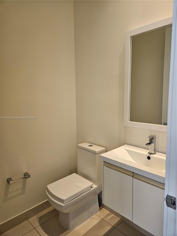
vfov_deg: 73.9
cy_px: 118
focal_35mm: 23
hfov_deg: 58.9
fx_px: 157
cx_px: 88
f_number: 1.8
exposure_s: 1/120
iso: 160
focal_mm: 5.4
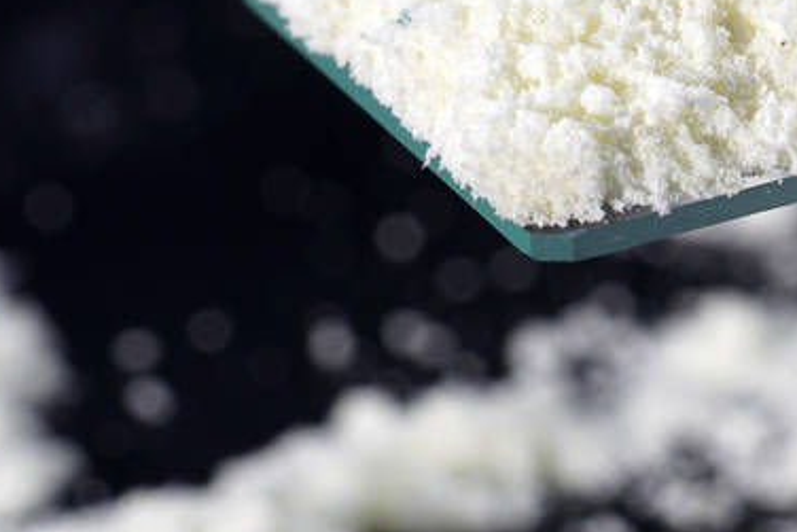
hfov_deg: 8.4
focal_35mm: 245
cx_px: 818
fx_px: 5426
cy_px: 20
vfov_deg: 5.6
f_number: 13
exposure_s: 1/200
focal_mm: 90
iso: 100
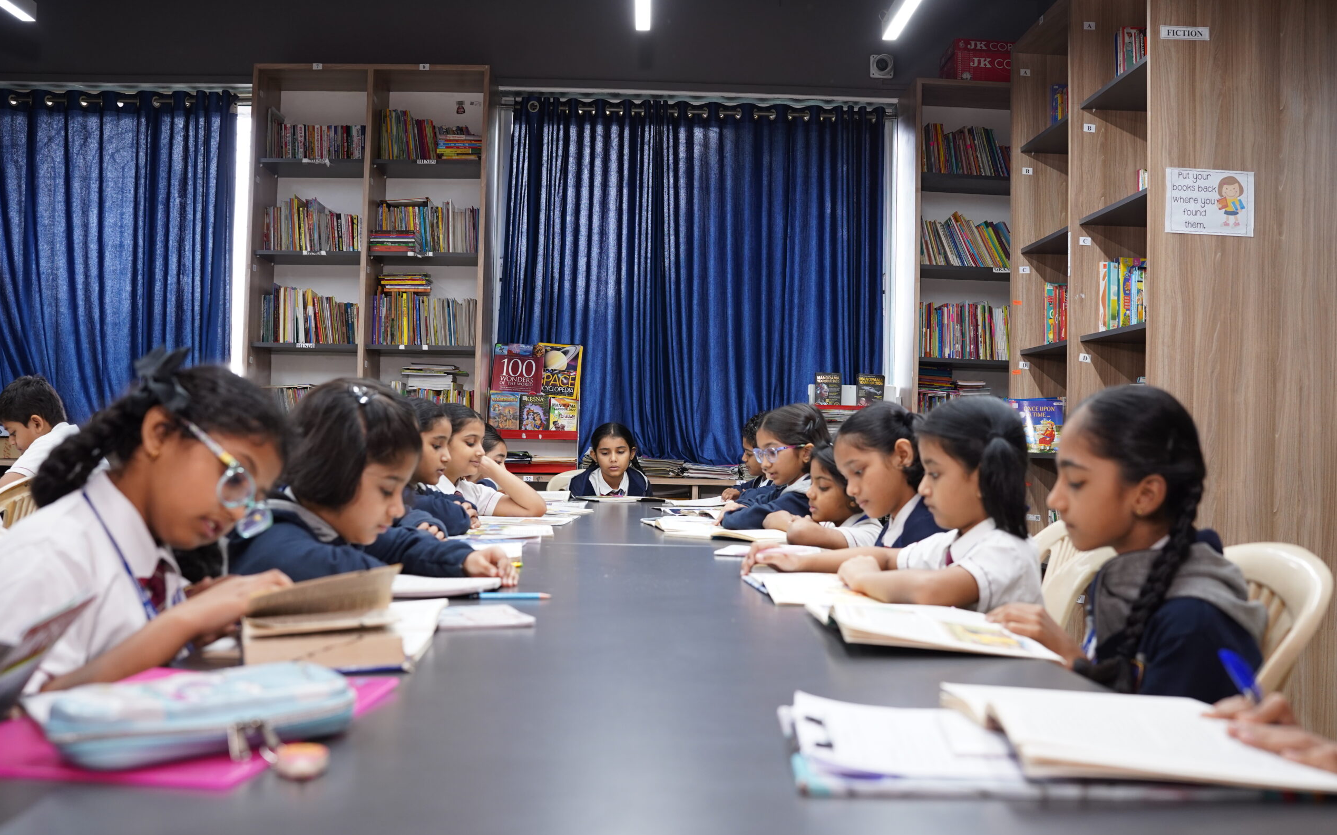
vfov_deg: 35.3
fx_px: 1312
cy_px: 445
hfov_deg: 54.0
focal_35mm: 36
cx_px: 663
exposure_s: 1/80
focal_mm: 35
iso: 1000
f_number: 4
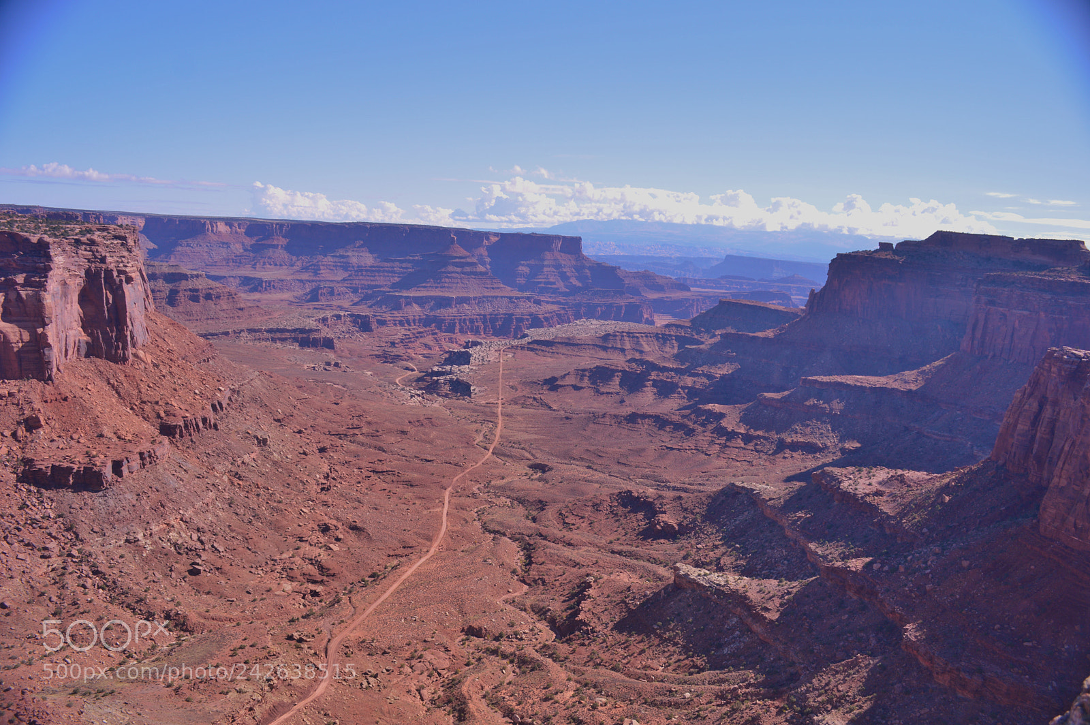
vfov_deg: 47.9
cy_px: 362
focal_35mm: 27
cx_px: 545
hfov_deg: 67.4
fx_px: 817
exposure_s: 1/125
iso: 110
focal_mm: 18
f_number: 5.6
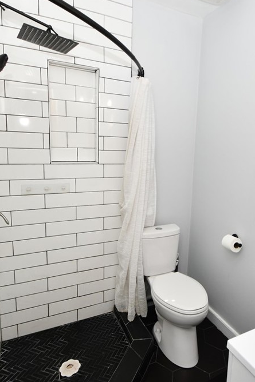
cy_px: 188
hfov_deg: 53.9
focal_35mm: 23
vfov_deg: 76.1
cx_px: 172
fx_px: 244
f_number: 5
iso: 200
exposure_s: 1/100
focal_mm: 10
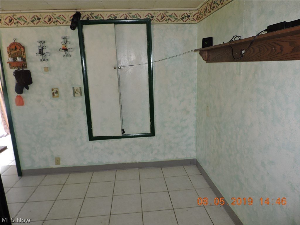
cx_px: 150
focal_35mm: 24
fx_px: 208
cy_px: 112
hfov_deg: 71.6
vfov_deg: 56.8
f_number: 3
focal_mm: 4.3
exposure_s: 1/30
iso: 200
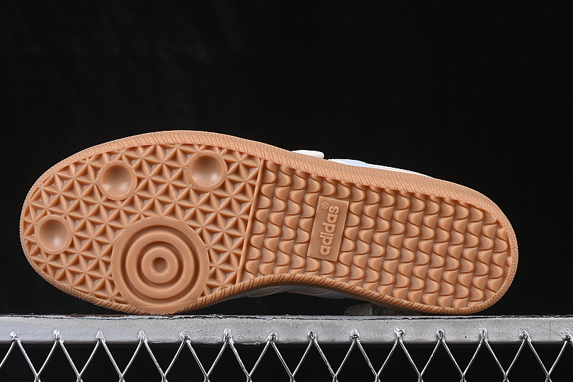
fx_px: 1592
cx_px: 275
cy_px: 157
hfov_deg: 20.4
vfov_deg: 13.7
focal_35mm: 100
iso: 160
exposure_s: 1/80
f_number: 8
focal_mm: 50
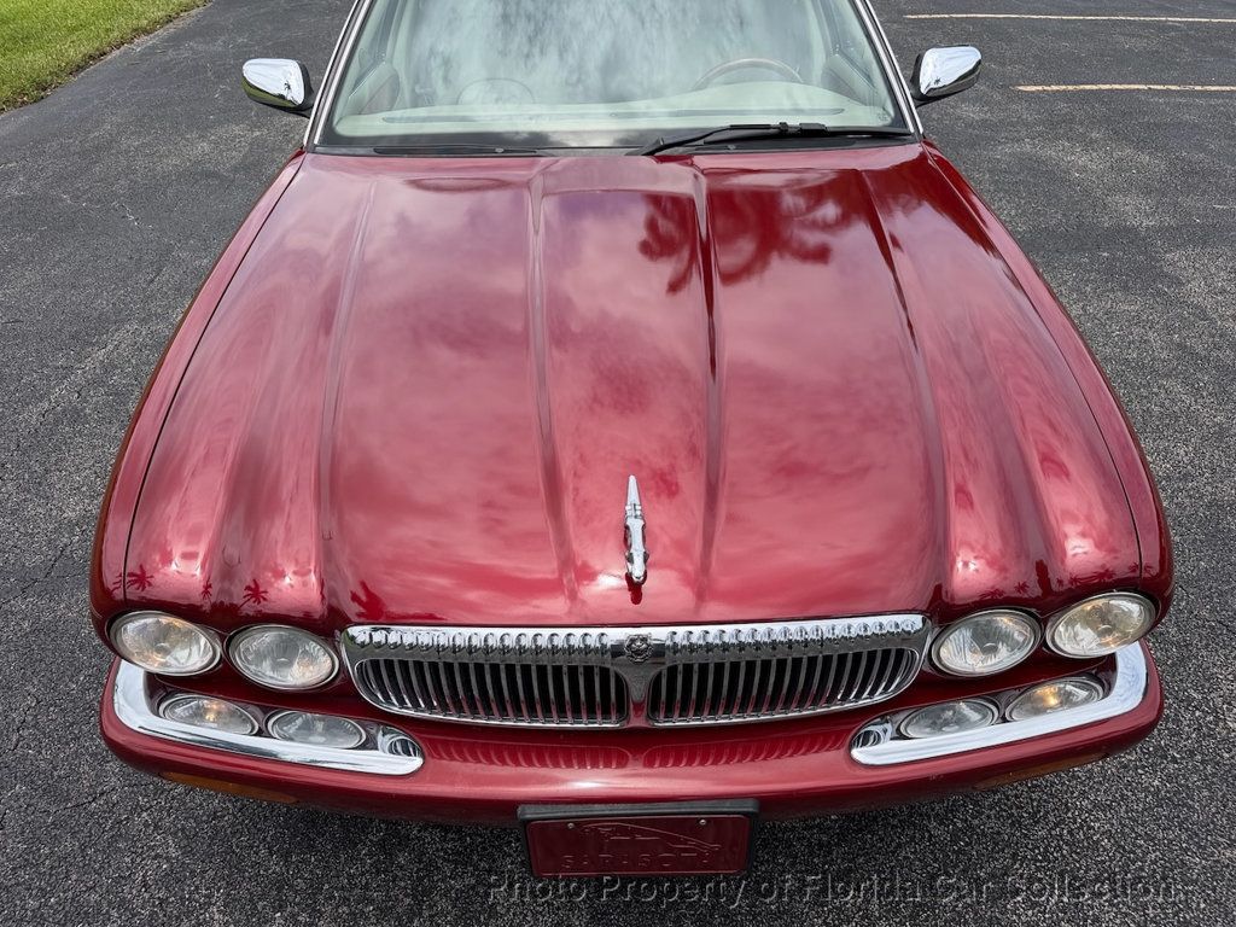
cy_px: 464
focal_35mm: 24
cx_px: 618
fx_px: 857
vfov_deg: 56.8
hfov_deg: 71.6
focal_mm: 6.76
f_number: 1.78
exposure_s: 1/3425
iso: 80
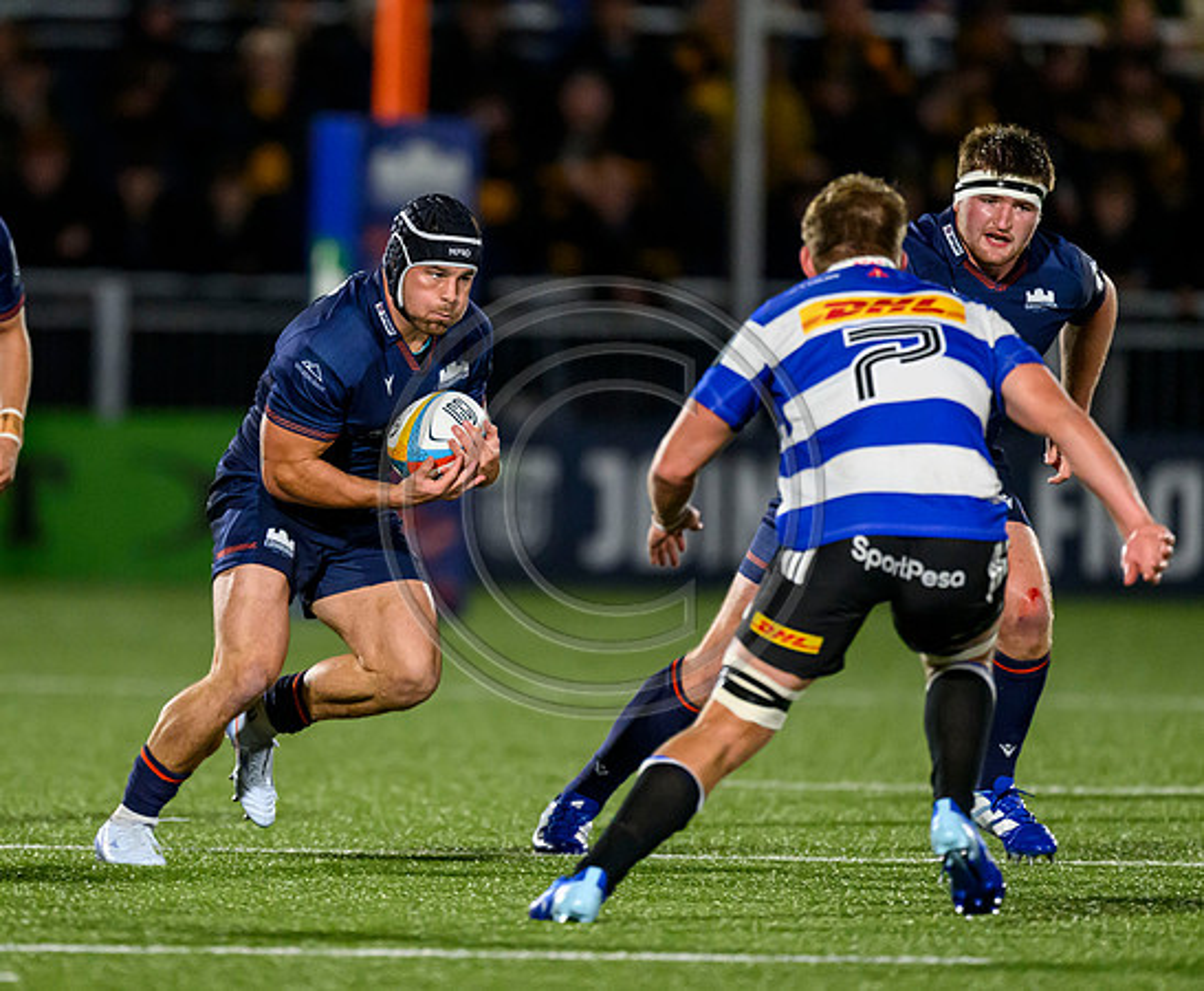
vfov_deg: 1.9
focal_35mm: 816
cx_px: 276
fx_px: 29415
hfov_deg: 2.3
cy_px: 387
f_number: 4
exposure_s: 1/1250
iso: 6400
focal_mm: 560
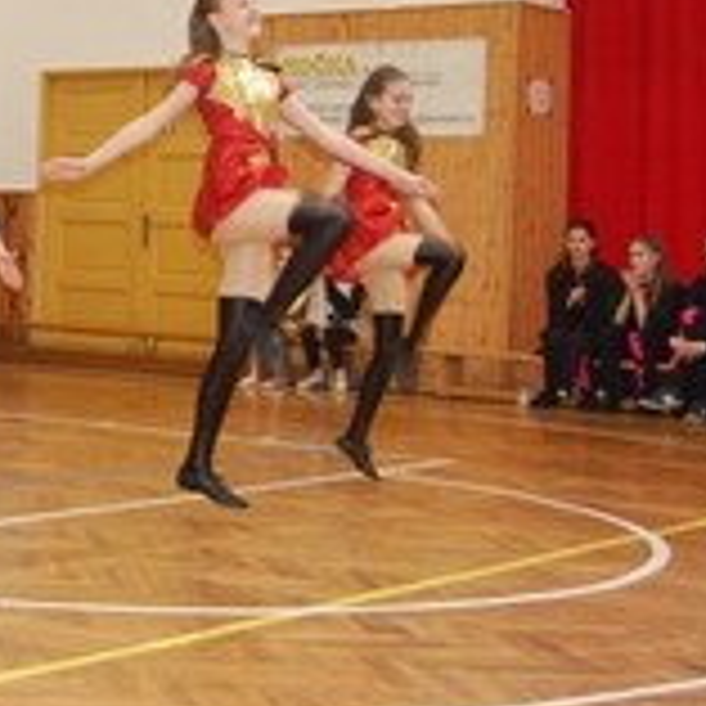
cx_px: -157
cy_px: 256
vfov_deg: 19.5
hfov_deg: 18.4
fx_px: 2054
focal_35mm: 89
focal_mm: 22
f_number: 3.8
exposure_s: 1/60
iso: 500
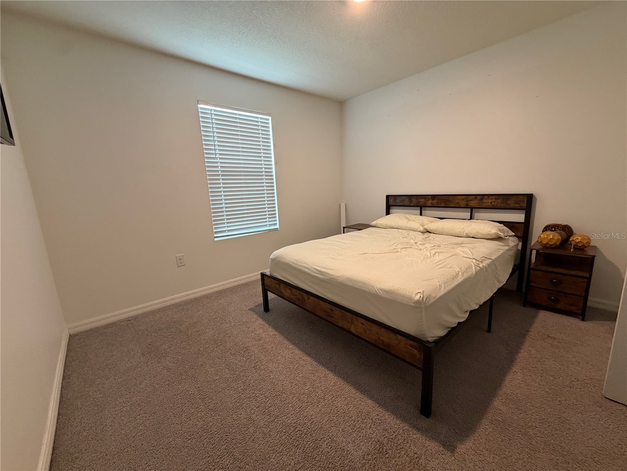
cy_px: 236
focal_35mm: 14
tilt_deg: -10.4
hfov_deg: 102.1
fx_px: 254
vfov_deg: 85.7
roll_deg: +3.2
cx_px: 314
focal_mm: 2.22
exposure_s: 1/60
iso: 320
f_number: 2.2
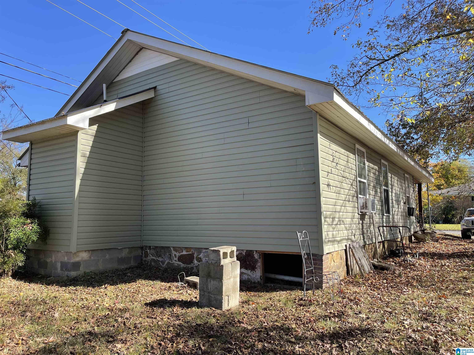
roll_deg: +0.8
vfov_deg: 53.1
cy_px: 178
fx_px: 356
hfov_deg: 67.3
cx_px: 237
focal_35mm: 26
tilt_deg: +6.0
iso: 32
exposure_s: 1/1225
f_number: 1.6
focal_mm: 5.1
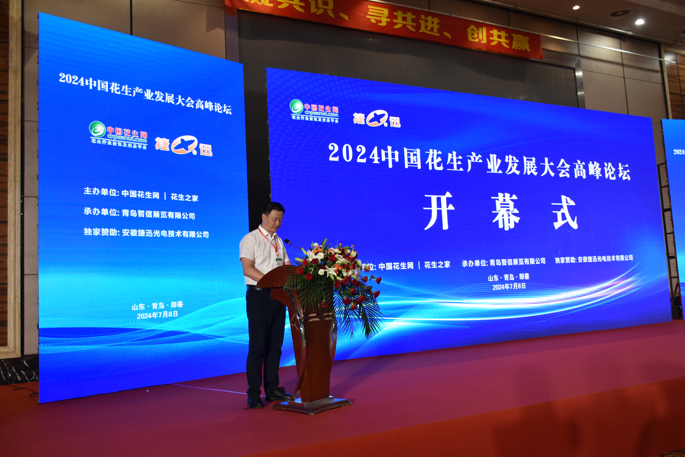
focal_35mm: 30
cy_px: 228
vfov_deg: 43.6
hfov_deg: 61.9
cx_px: 342
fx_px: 571
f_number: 4.5
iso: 400
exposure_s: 1/80
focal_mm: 20
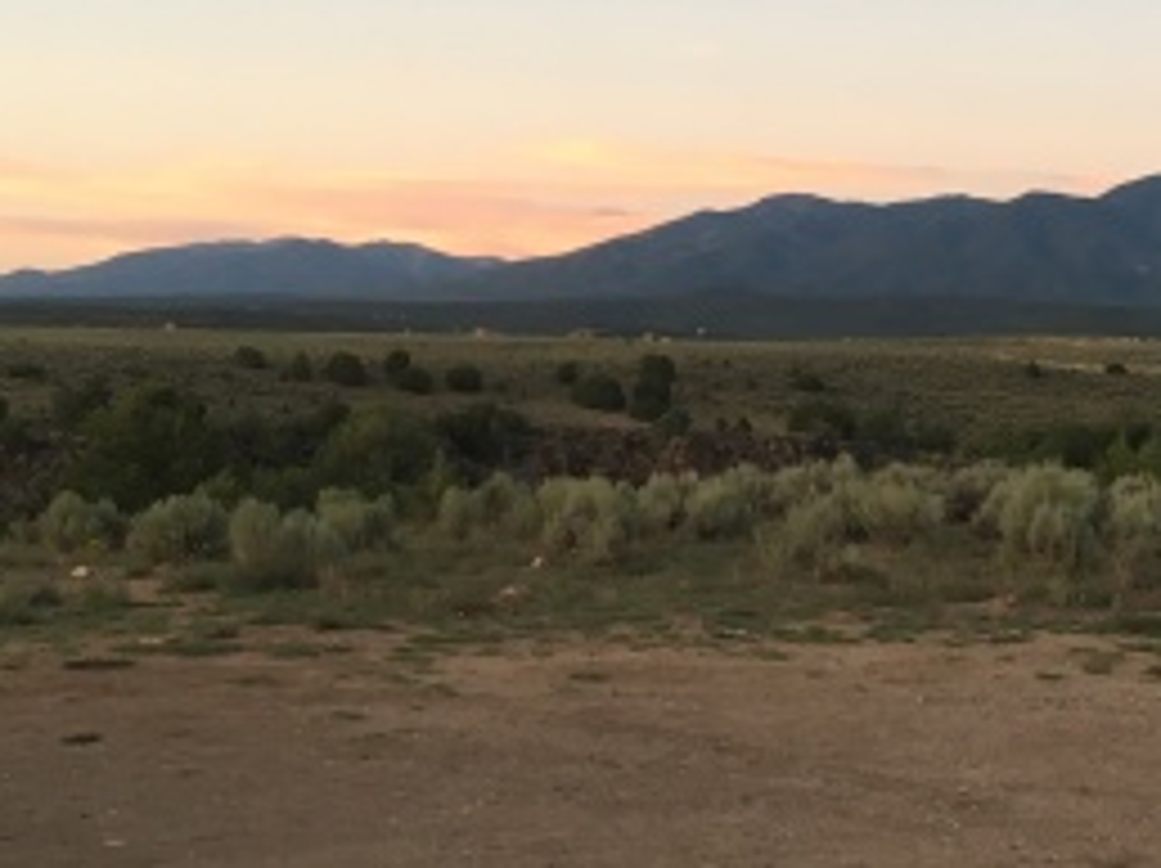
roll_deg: -2.3
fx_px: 2413
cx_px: 765
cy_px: 301
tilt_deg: +2.2
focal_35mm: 72
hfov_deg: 26.9
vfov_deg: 20.3
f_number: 2.2
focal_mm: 4.15
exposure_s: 1/40
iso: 25
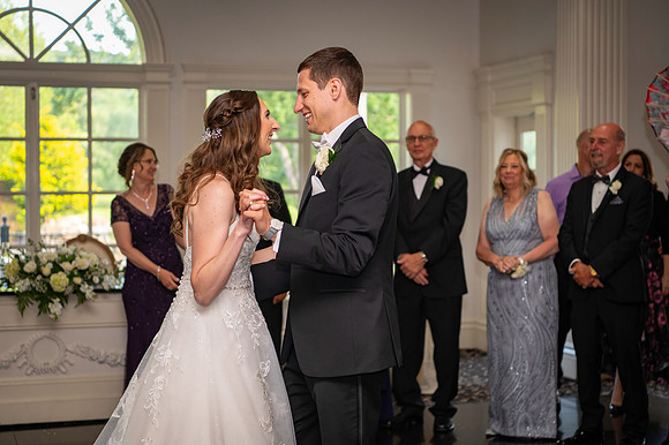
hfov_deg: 28.9
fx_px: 1300
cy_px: 222
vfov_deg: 19.4
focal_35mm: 70
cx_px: 334
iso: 800
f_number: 3.5
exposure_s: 1/125
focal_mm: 70
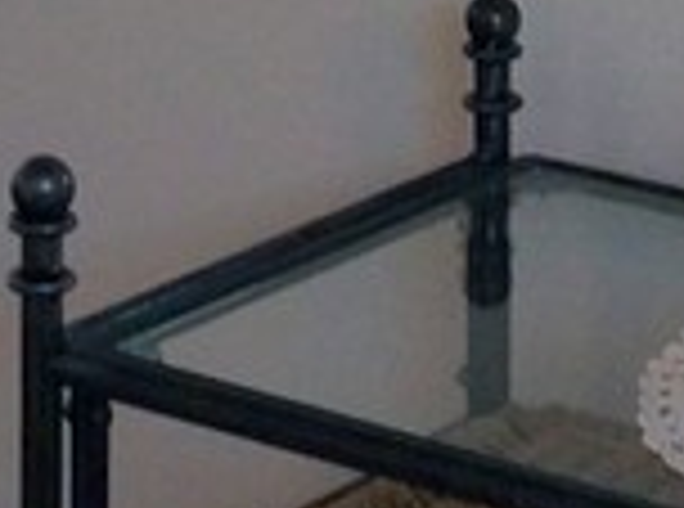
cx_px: 324
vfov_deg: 6.6
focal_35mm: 216
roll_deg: -0.2
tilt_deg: -9.2
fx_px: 4255
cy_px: -587
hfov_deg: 9.2
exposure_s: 1/60
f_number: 2.4
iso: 50
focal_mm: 3.3
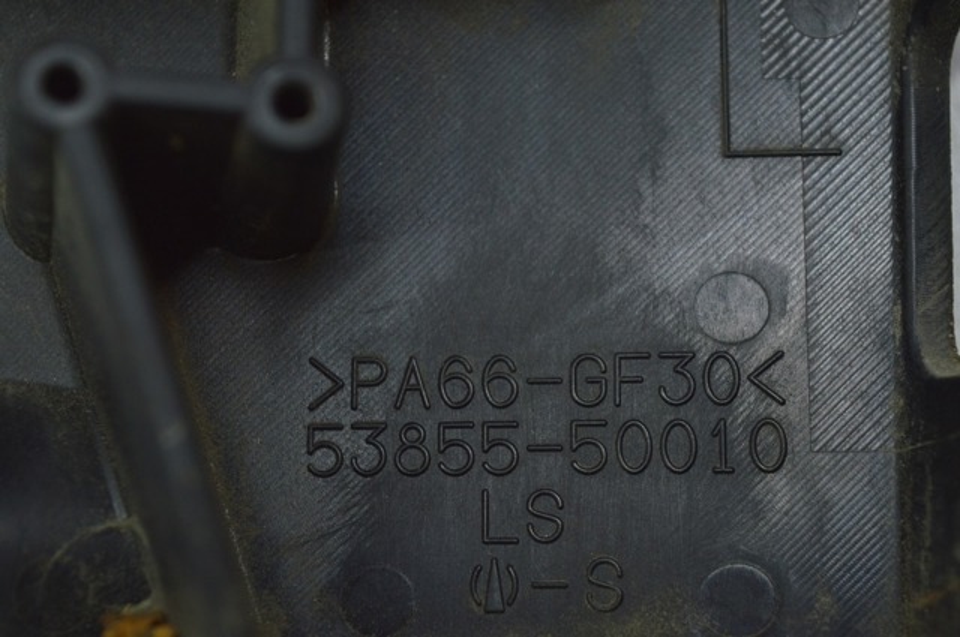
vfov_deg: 16.5
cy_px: 318
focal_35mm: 82
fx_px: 2197
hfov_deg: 24.6
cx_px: 480
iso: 400
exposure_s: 1/60
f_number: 5.6
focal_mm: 55
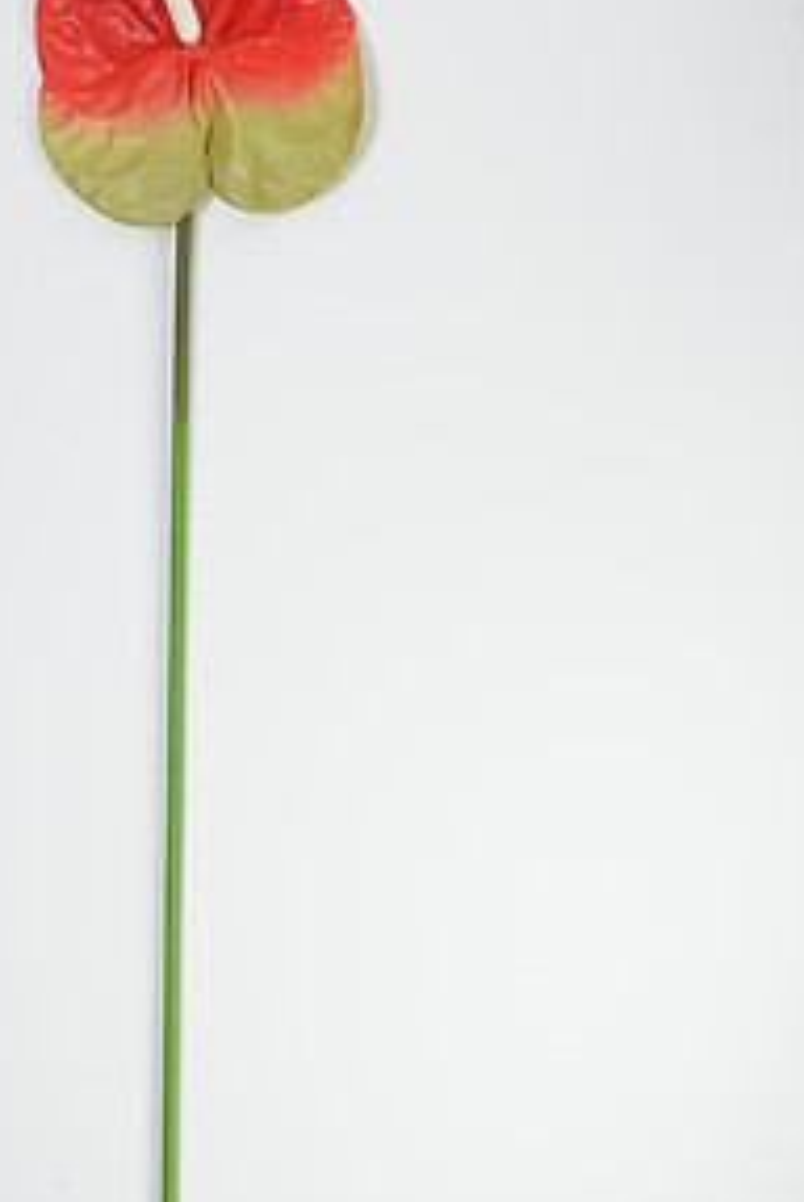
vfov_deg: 20.2
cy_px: 699
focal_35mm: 101
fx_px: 3375
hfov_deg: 13.6
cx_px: 287
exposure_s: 1/250
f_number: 13
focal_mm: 50
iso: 200
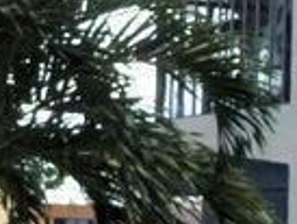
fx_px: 1520
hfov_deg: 10.4
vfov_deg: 8.3
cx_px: -258
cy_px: 270
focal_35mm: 177
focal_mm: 5.2
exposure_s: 1/250
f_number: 3.7
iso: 125
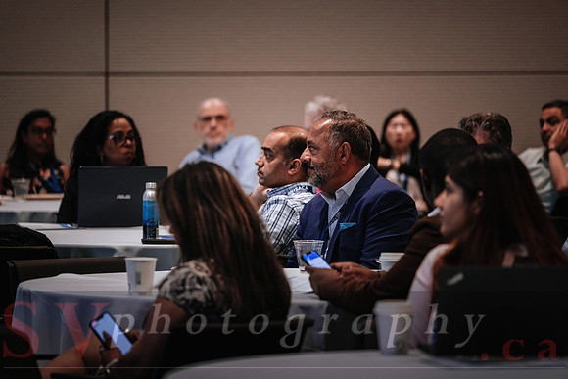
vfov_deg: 6.5
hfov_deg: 9.8
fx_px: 3314
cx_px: 284
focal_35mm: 210
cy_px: 190
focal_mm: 140
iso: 800
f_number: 2.8
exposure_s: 1/100
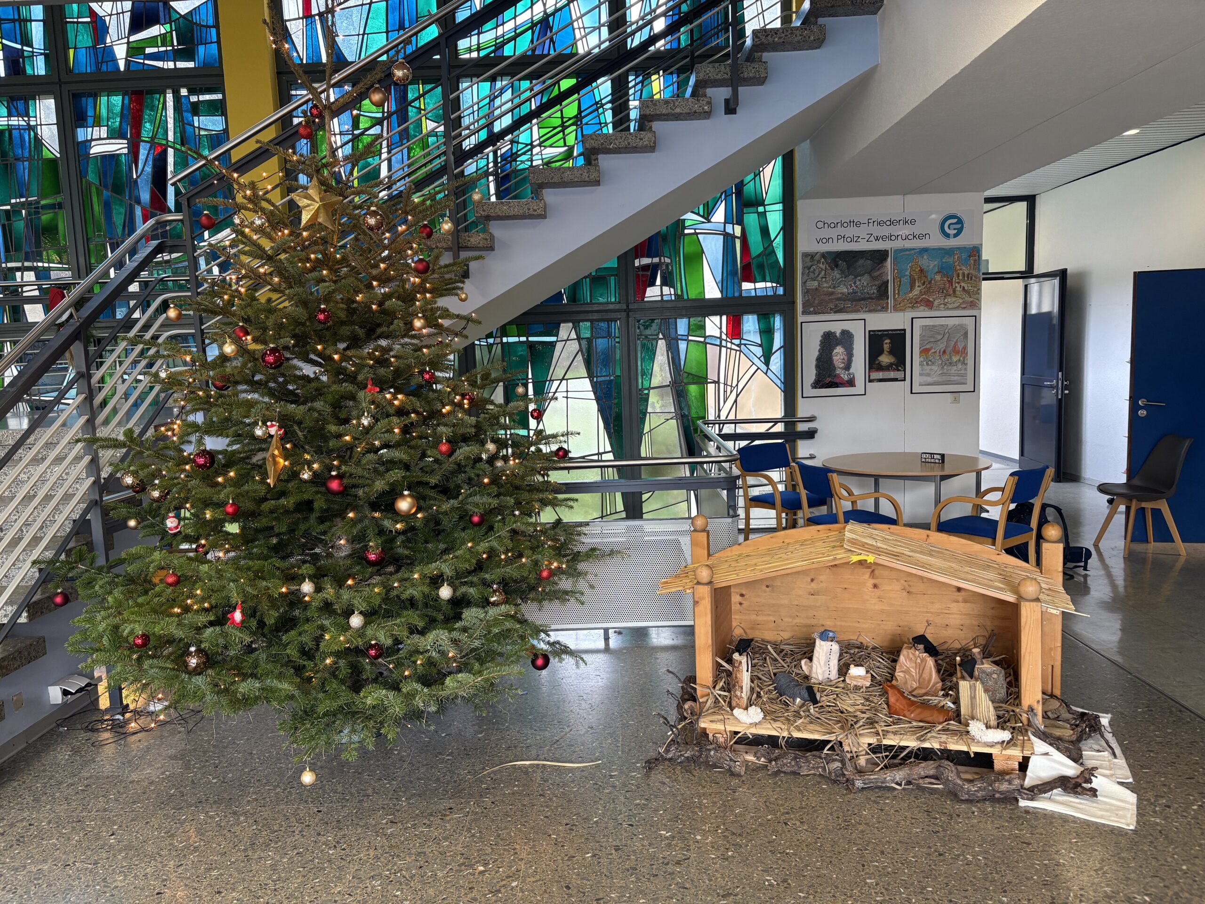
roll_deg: +2.0
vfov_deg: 53.1
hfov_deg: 67.3
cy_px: 452
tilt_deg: -6.7
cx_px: 602
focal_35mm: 26
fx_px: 905
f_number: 1.6
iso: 160
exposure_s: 1/50
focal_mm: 5.96
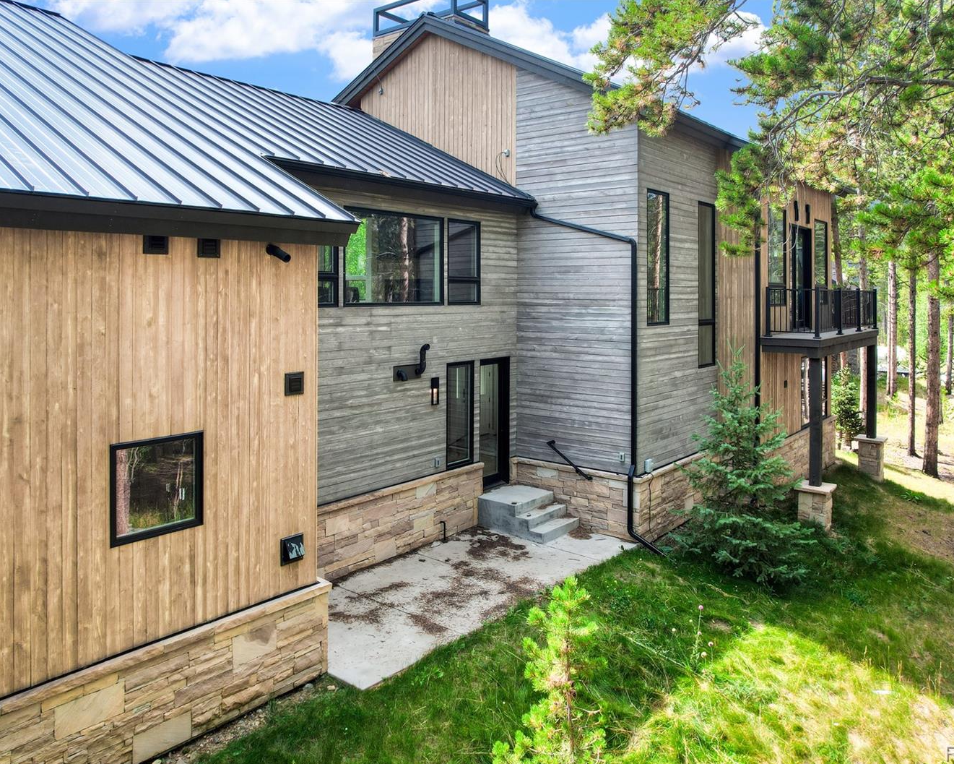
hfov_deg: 68.1
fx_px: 706
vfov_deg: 56.8
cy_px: 383
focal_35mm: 25
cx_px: 484
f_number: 2.8
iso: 130
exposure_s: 1/800
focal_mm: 8.4
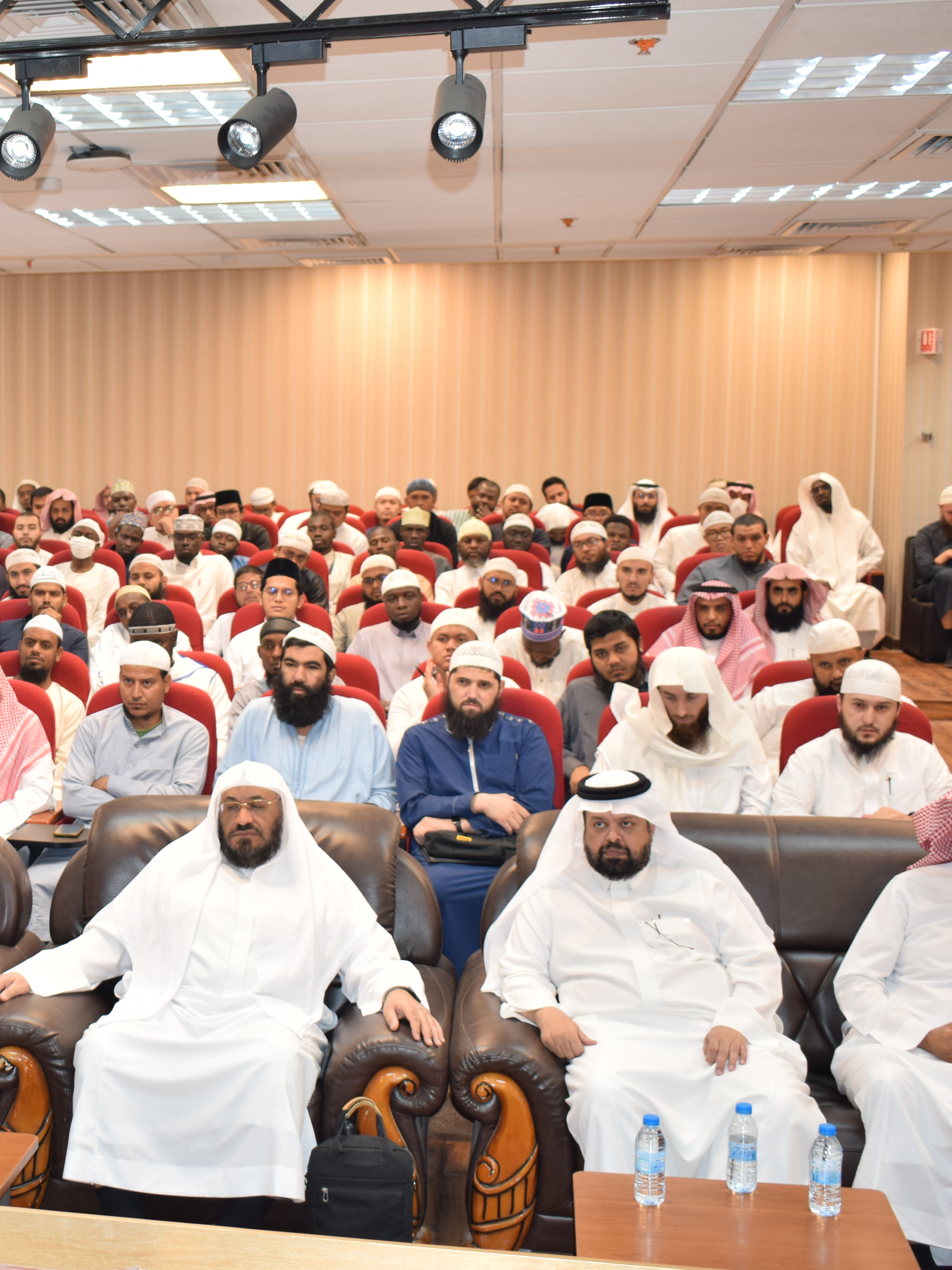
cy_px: 634
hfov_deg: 27.1
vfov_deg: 36.8
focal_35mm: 52
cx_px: 106
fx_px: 1907
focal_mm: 24
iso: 250
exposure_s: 1/60
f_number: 3.8
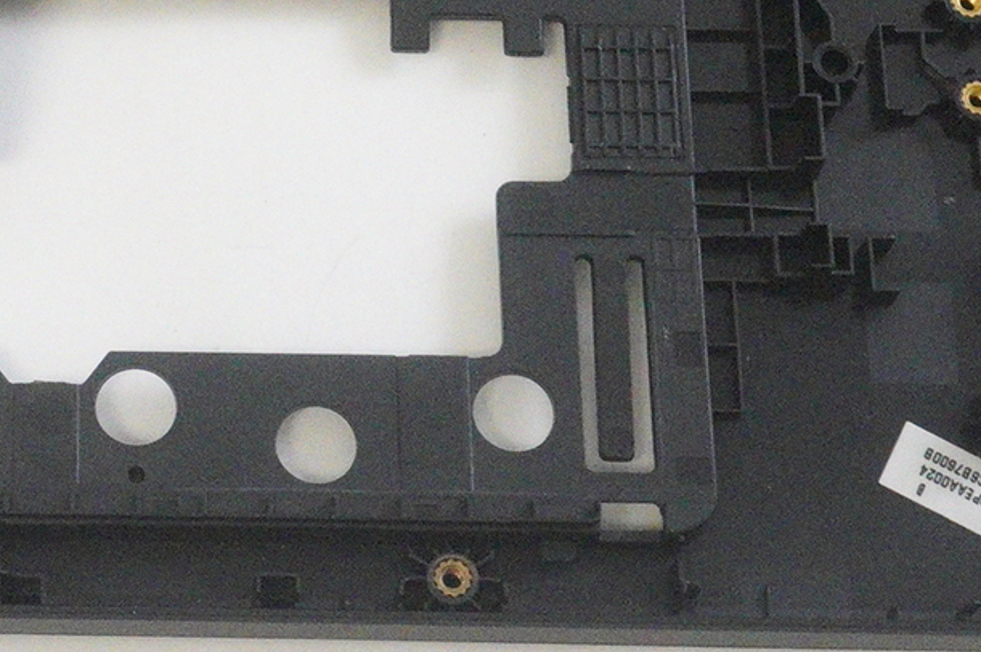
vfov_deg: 9.9
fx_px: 3675
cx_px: -92
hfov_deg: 14.8
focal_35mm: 135
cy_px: -241
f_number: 5.6
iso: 6400
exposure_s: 1/250
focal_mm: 22
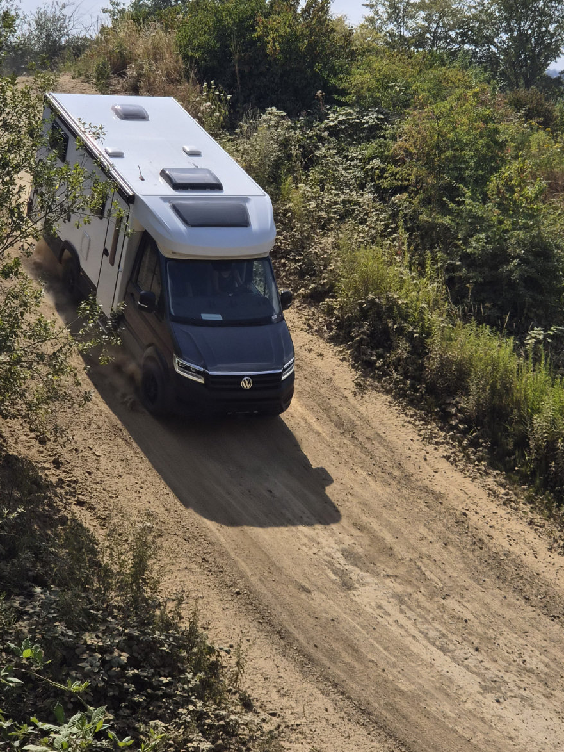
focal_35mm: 94
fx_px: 2041
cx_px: 313
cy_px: 297
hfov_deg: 15.7
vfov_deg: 20.8
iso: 32
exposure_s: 1/1996
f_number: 2.4
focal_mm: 7
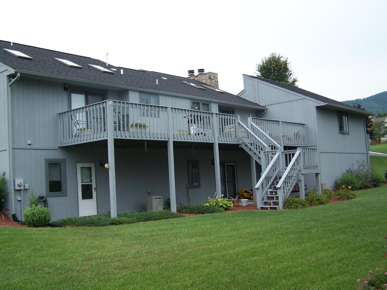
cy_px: 147
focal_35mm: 40
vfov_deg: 36.0
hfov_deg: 46.8
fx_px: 447
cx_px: 192
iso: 80
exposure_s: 1/400
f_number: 2.8
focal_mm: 6.3
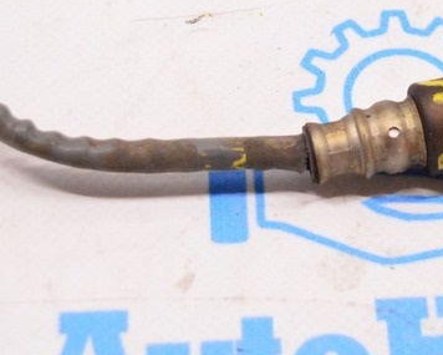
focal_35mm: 117
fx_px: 1539
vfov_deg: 13.1
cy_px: 62
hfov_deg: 16.4
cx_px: 279
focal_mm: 29
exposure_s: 1/320
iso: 3200
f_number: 4.2
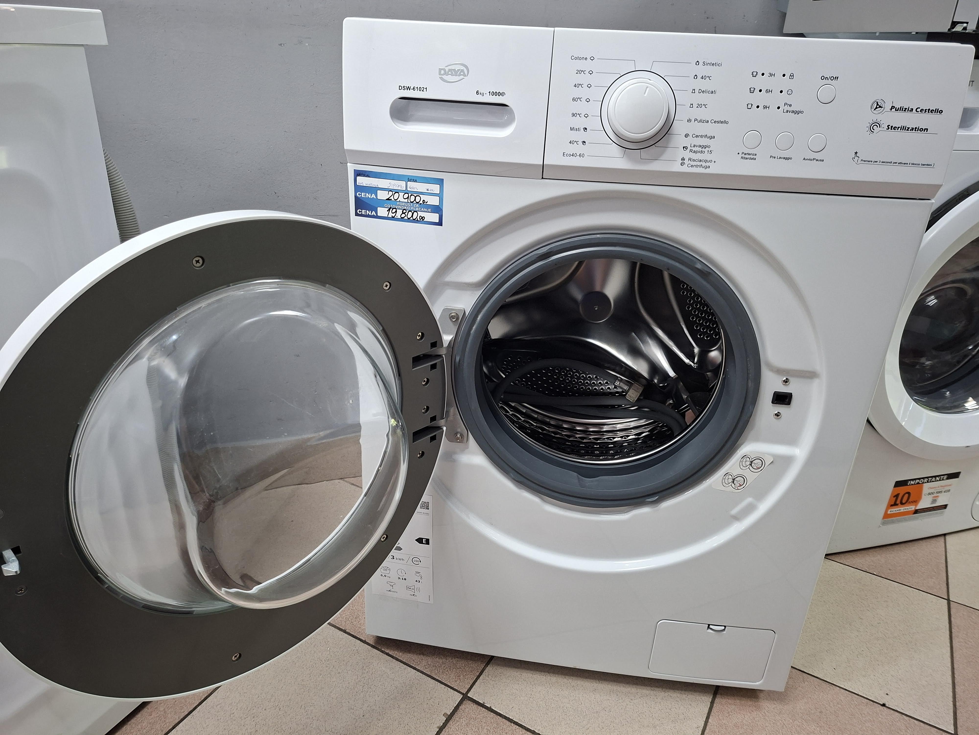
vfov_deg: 58.9
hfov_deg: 73.9
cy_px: 368
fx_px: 650
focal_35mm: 23
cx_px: 490
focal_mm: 5.54
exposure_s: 1/33
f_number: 1.8
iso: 250
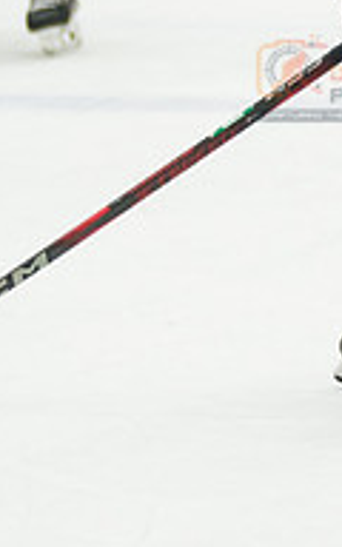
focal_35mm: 646
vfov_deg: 3.3
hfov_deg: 2.0
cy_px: 78
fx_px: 9634
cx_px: 379
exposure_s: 1/1000
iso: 2000
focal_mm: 140
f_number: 3.2
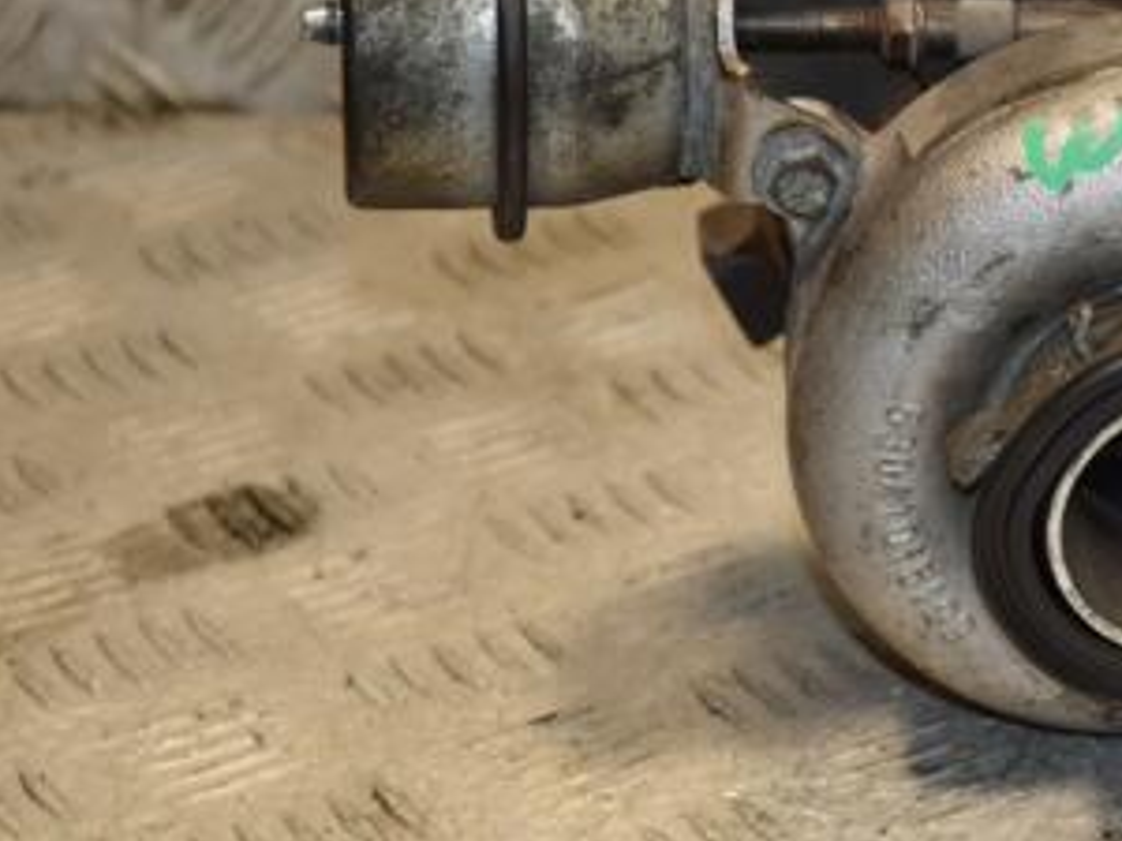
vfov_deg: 7.4
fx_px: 6547
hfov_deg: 9.7
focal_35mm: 202
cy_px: 310
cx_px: 1111
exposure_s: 1/160
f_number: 5.3
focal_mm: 70
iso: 800
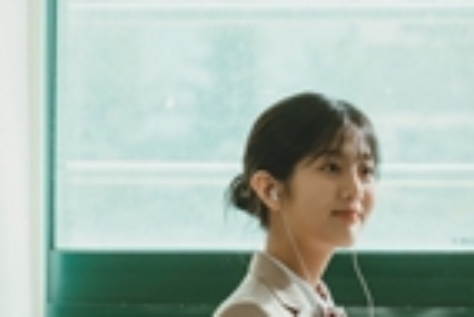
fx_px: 4270
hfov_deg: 6.3
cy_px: 189
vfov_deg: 4.3
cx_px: 624
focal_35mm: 324
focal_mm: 92
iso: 640
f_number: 4.5
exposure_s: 1/400
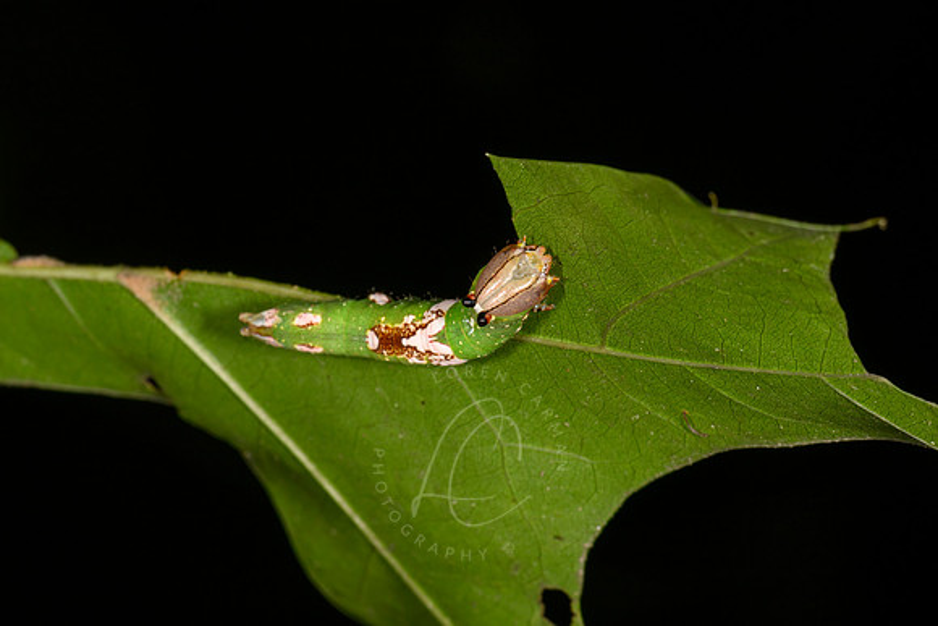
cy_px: 313
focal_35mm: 165
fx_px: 4309
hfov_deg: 12.4
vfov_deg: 8.3
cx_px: 469
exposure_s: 1/250
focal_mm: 105
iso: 64
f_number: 20
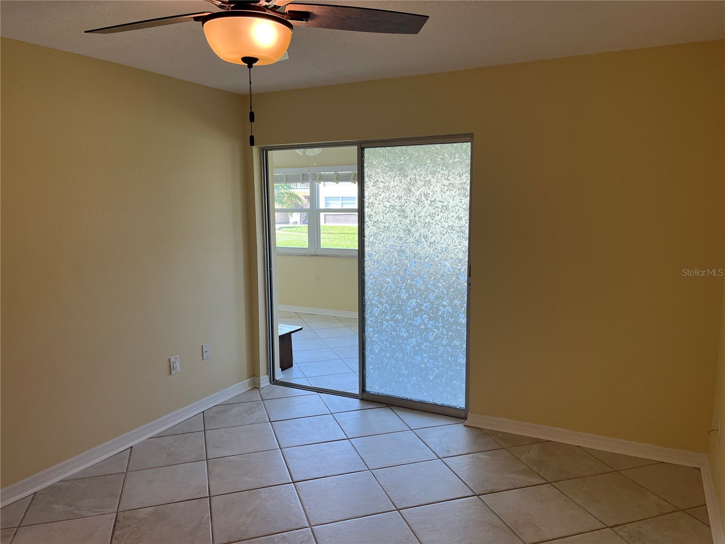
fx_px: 545
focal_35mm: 26
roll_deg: -0.3
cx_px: 362
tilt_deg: -7.5
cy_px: 272
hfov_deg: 67.3
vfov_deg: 53.1
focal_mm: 5.1
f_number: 1.6
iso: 64
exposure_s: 1/120
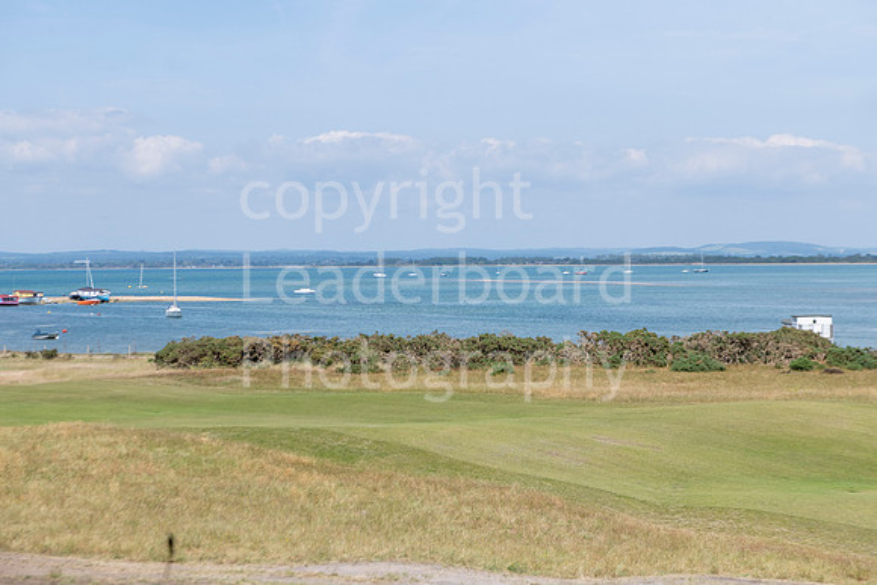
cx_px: 438
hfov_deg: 28.8
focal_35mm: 70
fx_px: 1706
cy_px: 292
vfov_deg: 19.5
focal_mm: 70
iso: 200
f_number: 7.1
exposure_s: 1/640
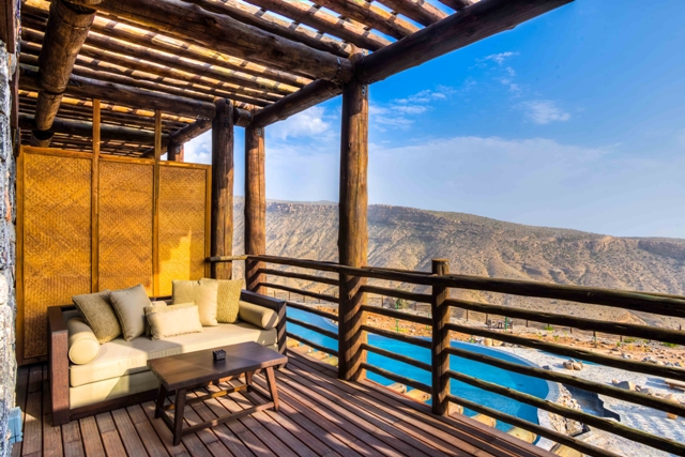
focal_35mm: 20
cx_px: 342
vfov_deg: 62.0
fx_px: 381
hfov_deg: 84.0
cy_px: 228
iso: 100
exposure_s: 1/100
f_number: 11
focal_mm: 20
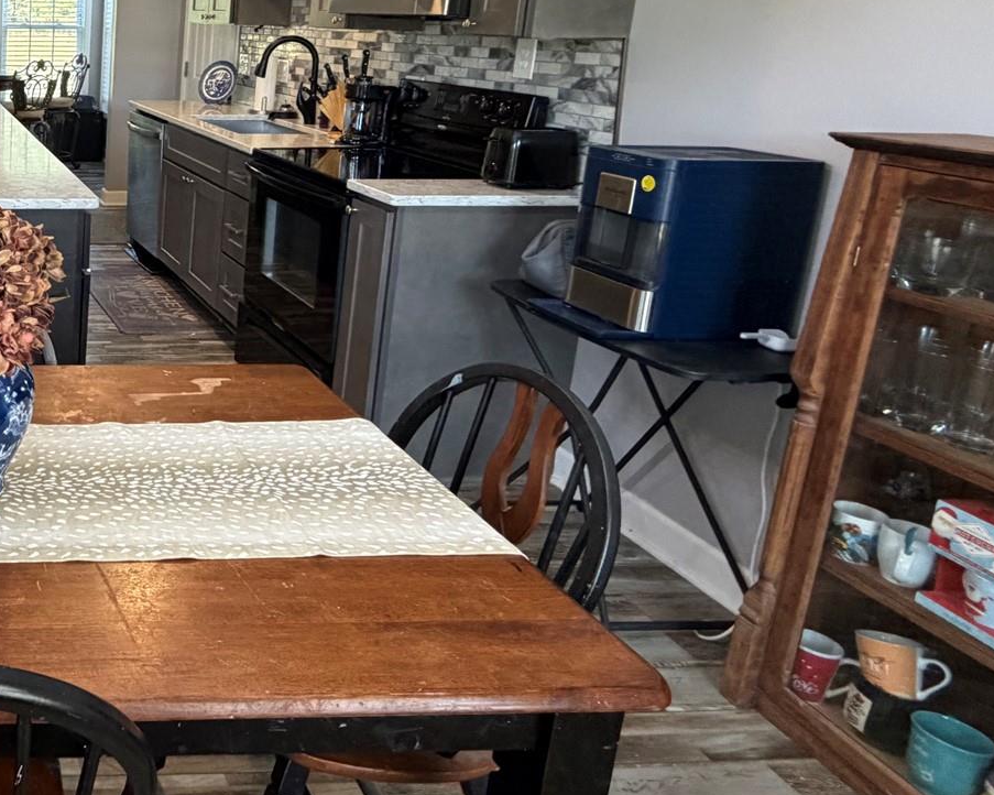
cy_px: 202
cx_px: -68
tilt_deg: -12.2
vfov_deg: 45.5
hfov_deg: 45.1
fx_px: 912
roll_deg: -0.7
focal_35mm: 31
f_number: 2.2
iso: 320
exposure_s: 1/120
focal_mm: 2.22
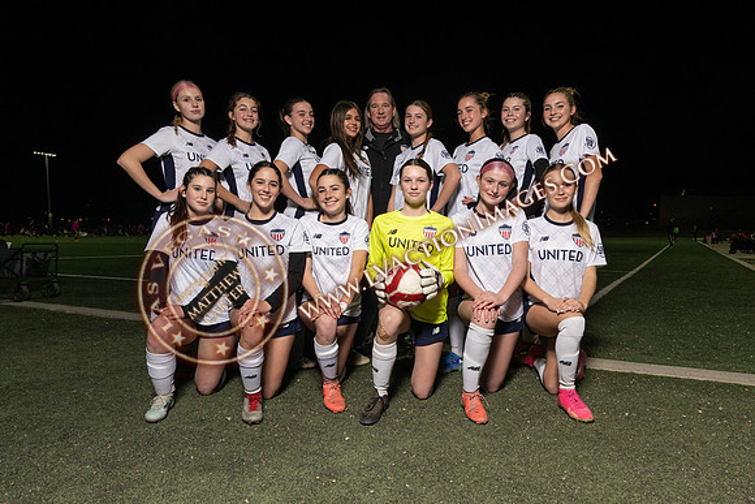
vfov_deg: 49.7
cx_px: 404
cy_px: 265
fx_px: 543
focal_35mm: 26
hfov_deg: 69.5
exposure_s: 1/80
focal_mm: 24
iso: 320
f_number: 8
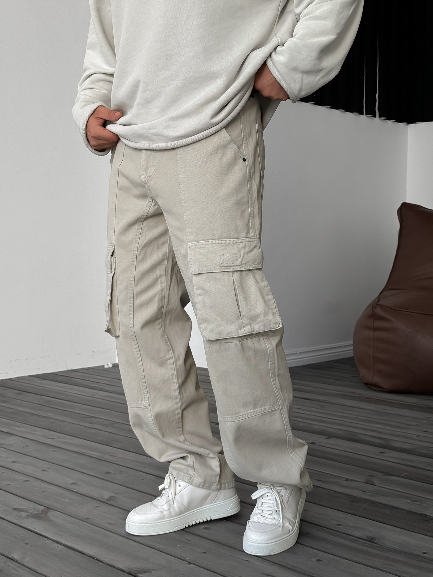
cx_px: 216
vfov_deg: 39.7
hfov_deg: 30.3
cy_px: 288
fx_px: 801
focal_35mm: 48
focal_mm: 6.86
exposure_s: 1/140
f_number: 1.8
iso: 64
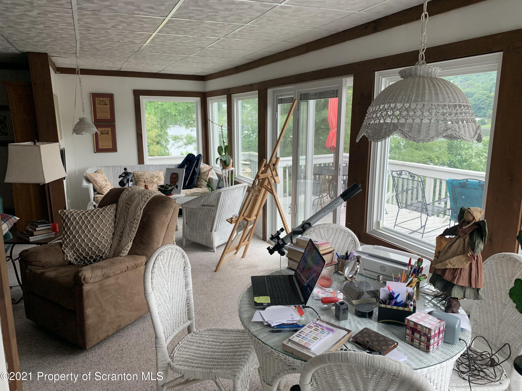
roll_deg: +1.3
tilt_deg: -14.1
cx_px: 261
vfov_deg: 53.1
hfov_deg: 67.3
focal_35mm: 26
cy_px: 196
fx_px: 392
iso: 100
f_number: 1.8
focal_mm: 4.25
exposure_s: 1/109
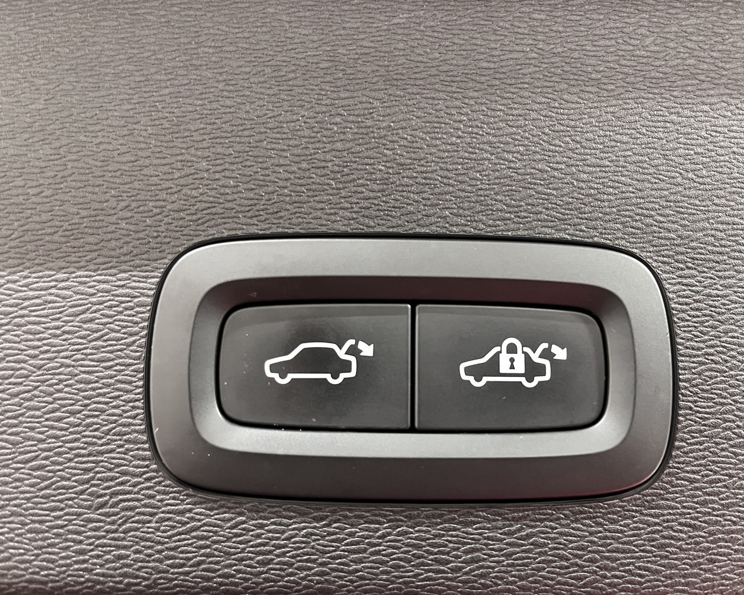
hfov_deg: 62.2
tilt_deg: +33.9
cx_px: 392
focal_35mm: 28
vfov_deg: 51.5
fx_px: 617
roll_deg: +1.8
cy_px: 296
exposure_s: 1/40
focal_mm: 5.1
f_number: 1.6
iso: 640
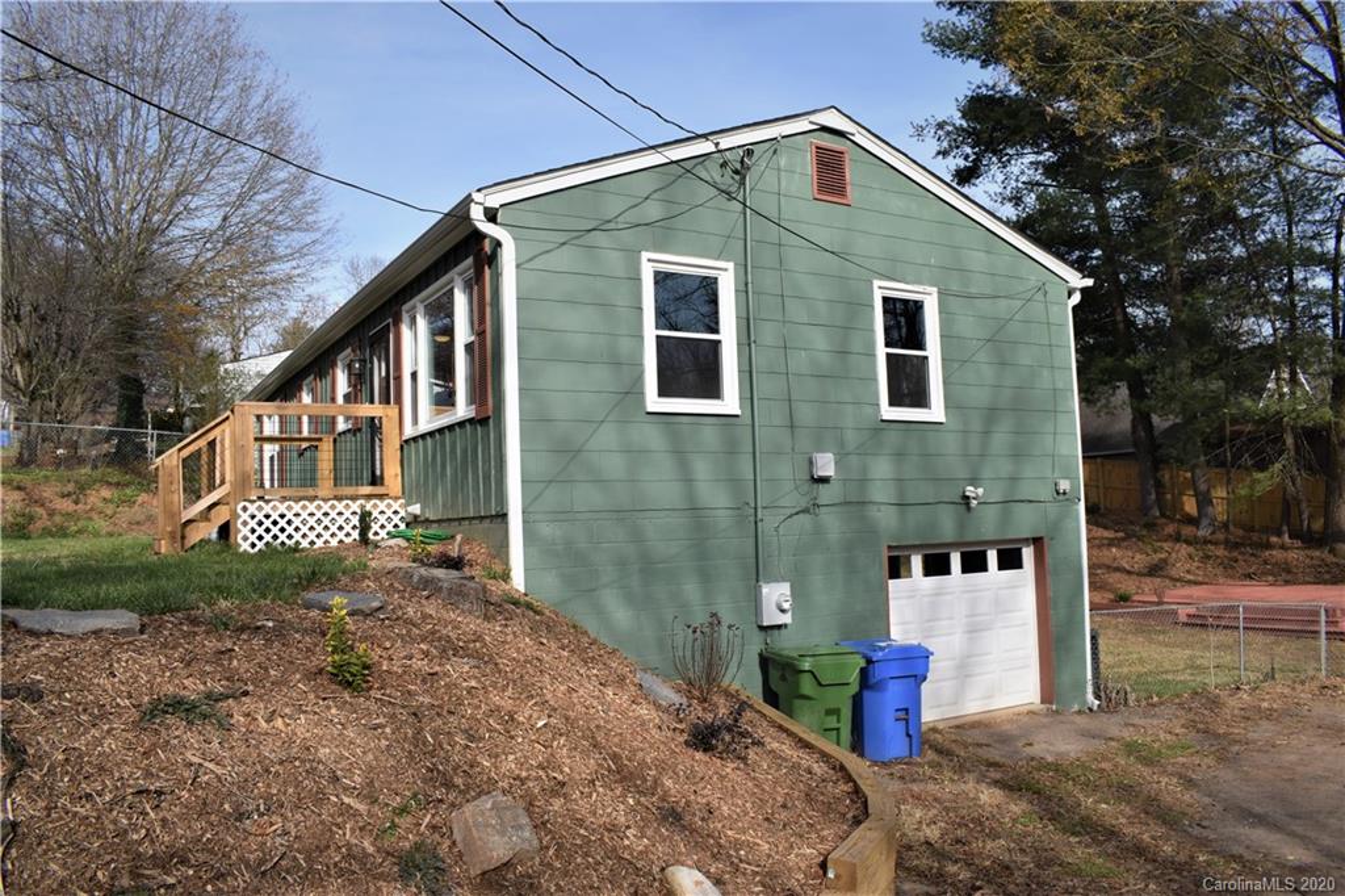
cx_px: 672
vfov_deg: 47.9
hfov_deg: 67.4
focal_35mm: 27
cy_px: 448
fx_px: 1008
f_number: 9
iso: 200
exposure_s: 1/320
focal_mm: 18
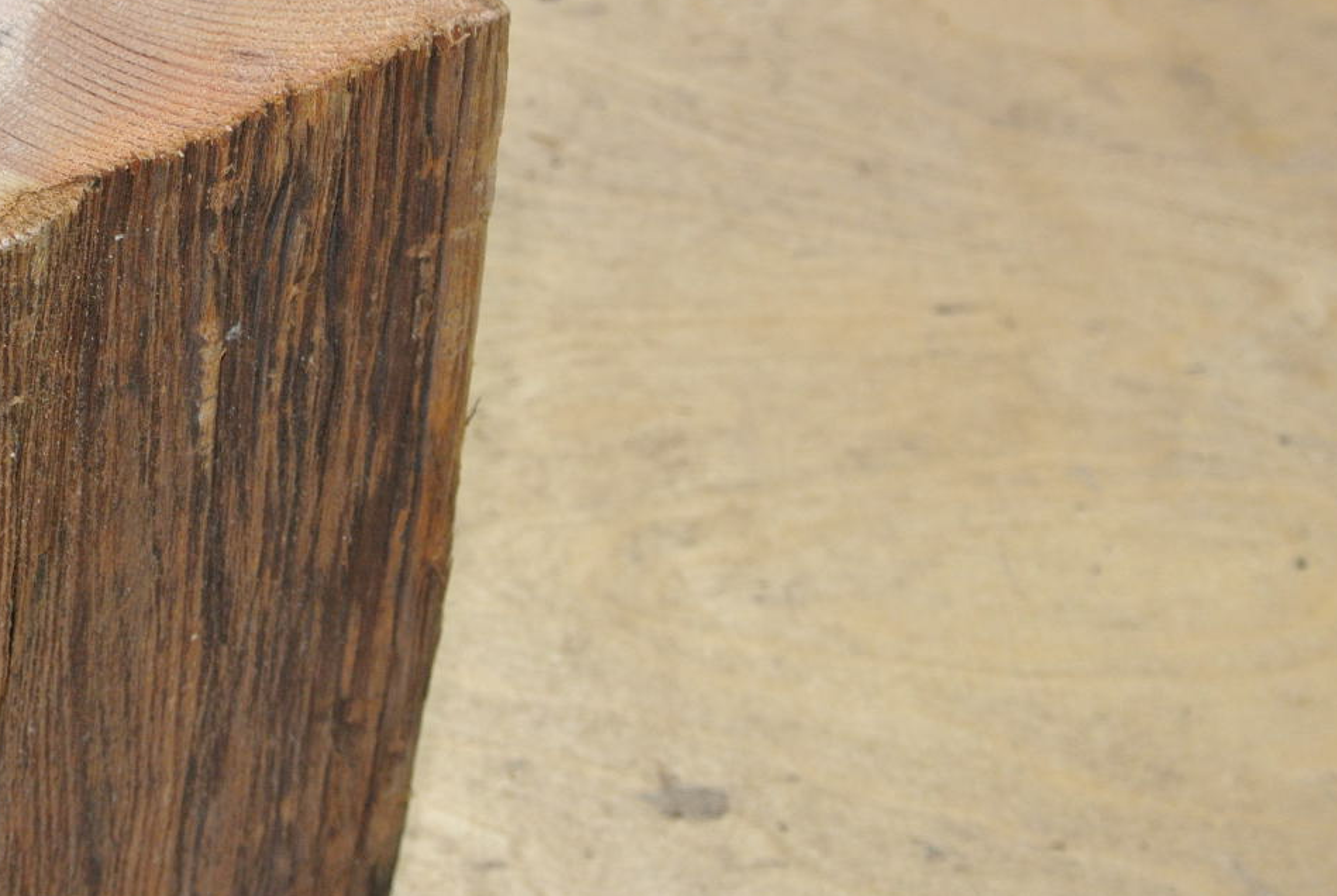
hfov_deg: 19.2
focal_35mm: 104
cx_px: 83
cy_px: 272
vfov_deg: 13.2
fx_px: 3868
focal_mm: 18.9
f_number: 4.8
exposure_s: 1/60
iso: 280
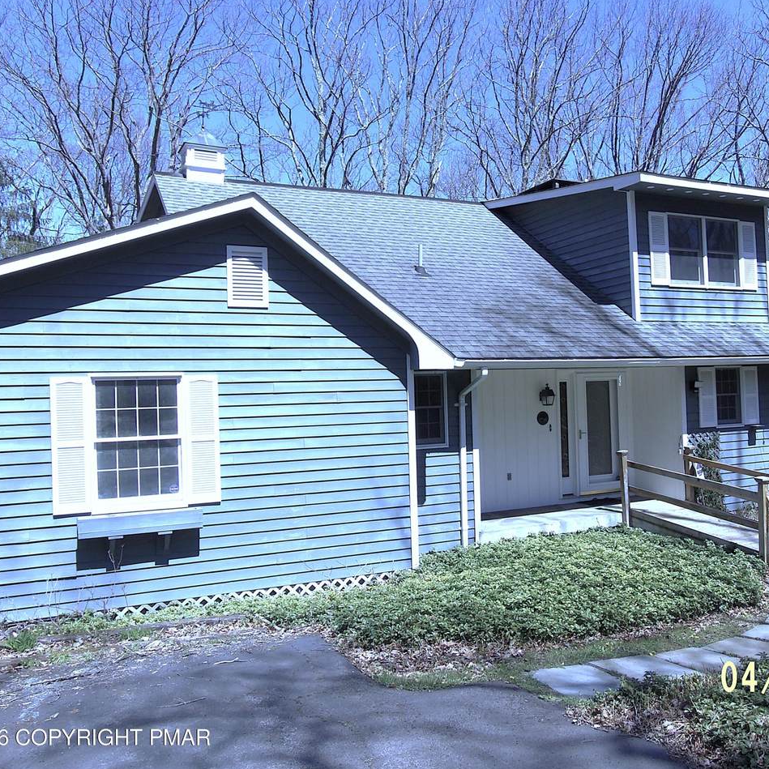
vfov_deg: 52.5
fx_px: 779
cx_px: 461
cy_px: 384
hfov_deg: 52.2
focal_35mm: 31
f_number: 3.2
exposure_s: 1/400
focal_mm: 4.7
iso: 64
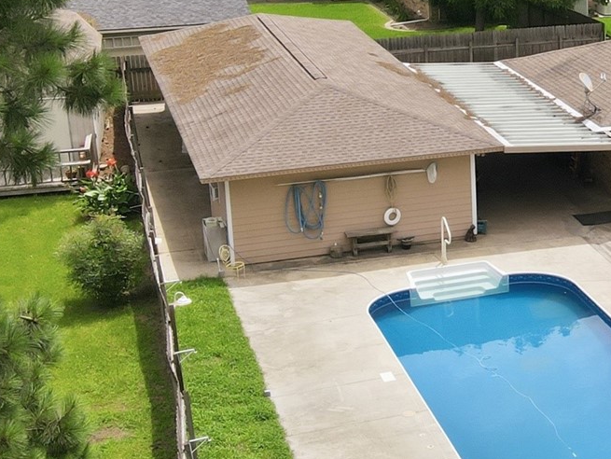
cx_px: 659
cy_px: 158
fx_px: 1325
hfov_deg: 24.4
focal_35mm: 75
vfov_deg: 19.6
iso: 100
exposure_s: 1/640
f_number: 2.8
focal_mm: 4.5
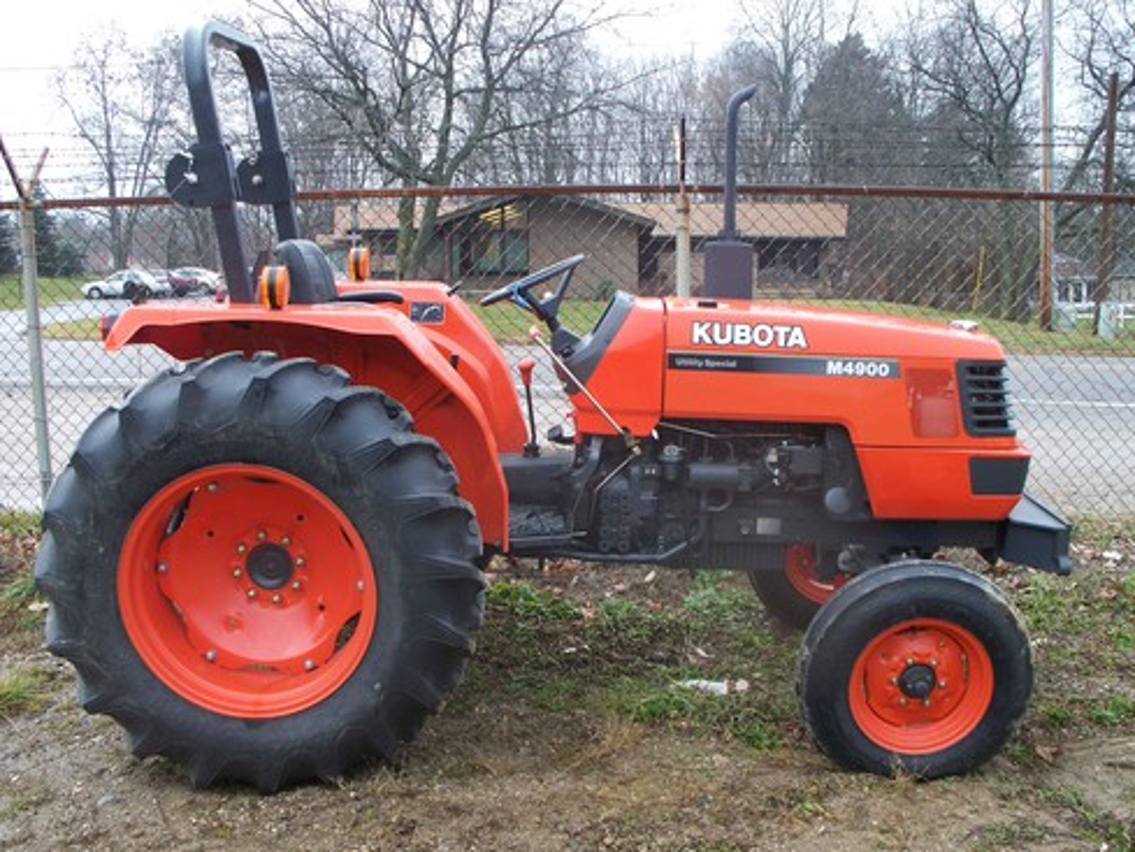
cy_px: 432
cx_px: 586
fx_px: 1312
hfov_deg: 46.8
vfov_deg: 36.0
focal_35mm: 40
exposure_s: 1/60
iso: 80
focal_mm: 7.54
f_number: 2.8
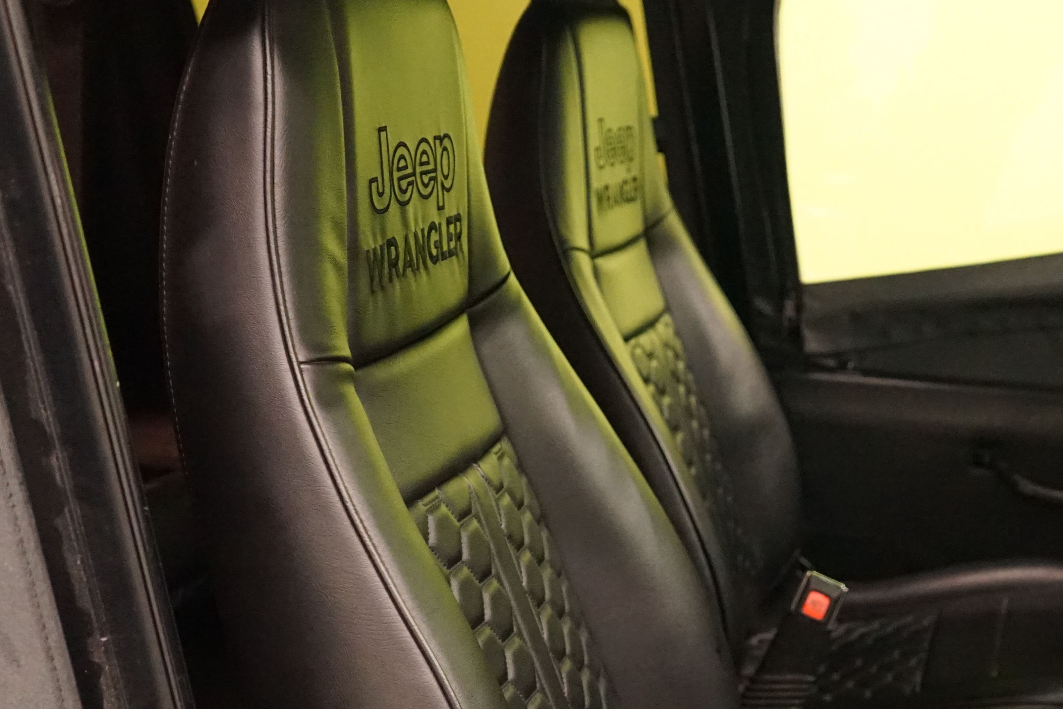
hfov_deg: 36.8
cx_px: 774
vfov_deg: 25.0
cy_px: 591
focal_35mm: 53
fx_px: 1565
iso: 6400
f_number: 3.5
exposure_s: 1/80
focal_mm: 28
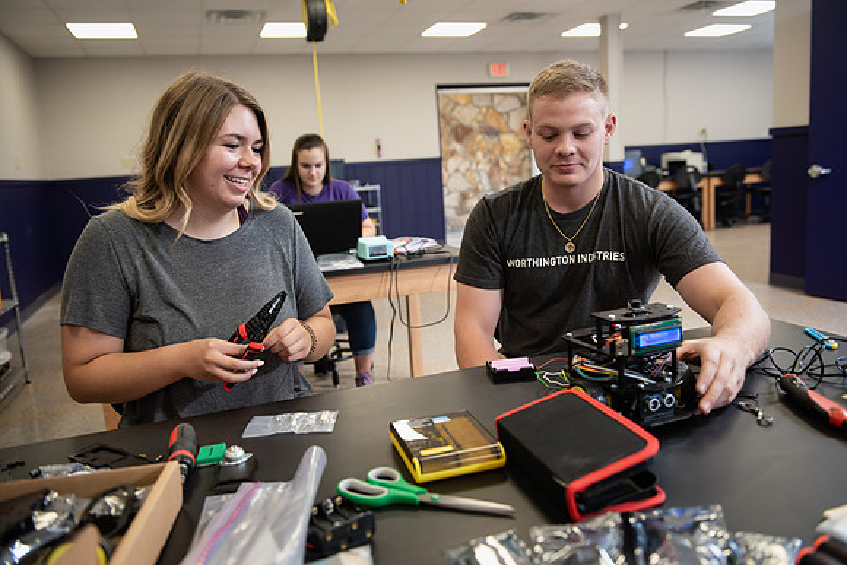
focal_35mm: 31
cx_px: 424
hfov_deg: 60.3
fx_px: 729
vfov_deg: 42.3
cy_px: 282
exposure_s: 1/160
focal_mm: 31
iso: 640
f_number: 3.5
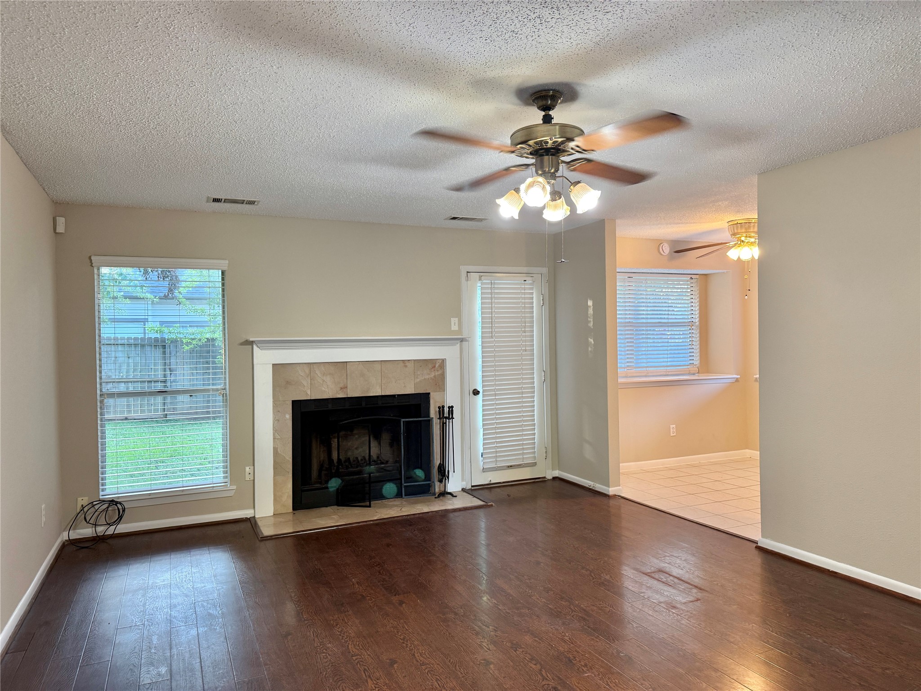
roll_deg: +0.3
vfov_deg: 56.8
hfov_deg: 71.6
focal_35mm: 24
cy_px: 346
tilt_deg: -1.0
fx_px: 639
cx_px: 460
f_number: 1.78
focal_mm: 6.76
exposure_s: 1/60
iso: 160
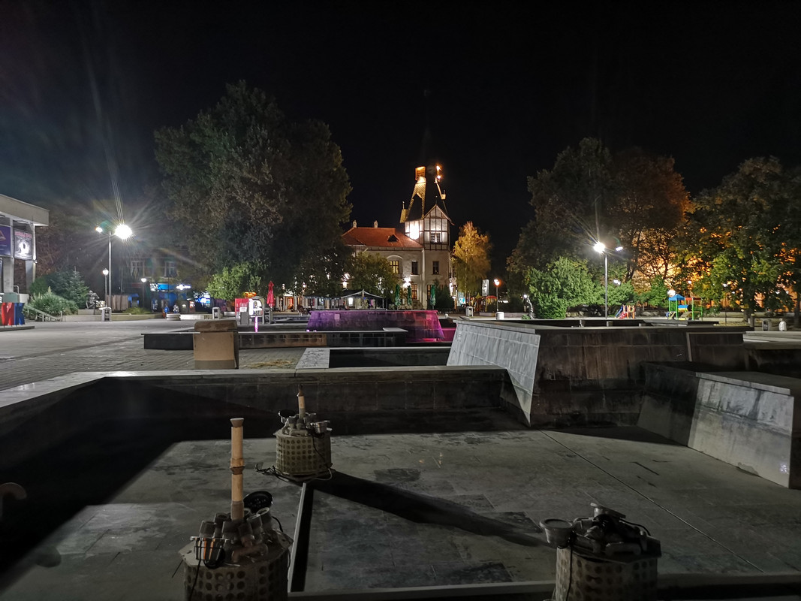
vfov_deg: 51.3
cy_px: 300
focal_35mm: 27
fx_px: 625
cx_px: 400
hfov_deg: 65.3
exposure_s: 1/16.7
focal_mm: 3.95
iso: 1250
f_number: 1.8
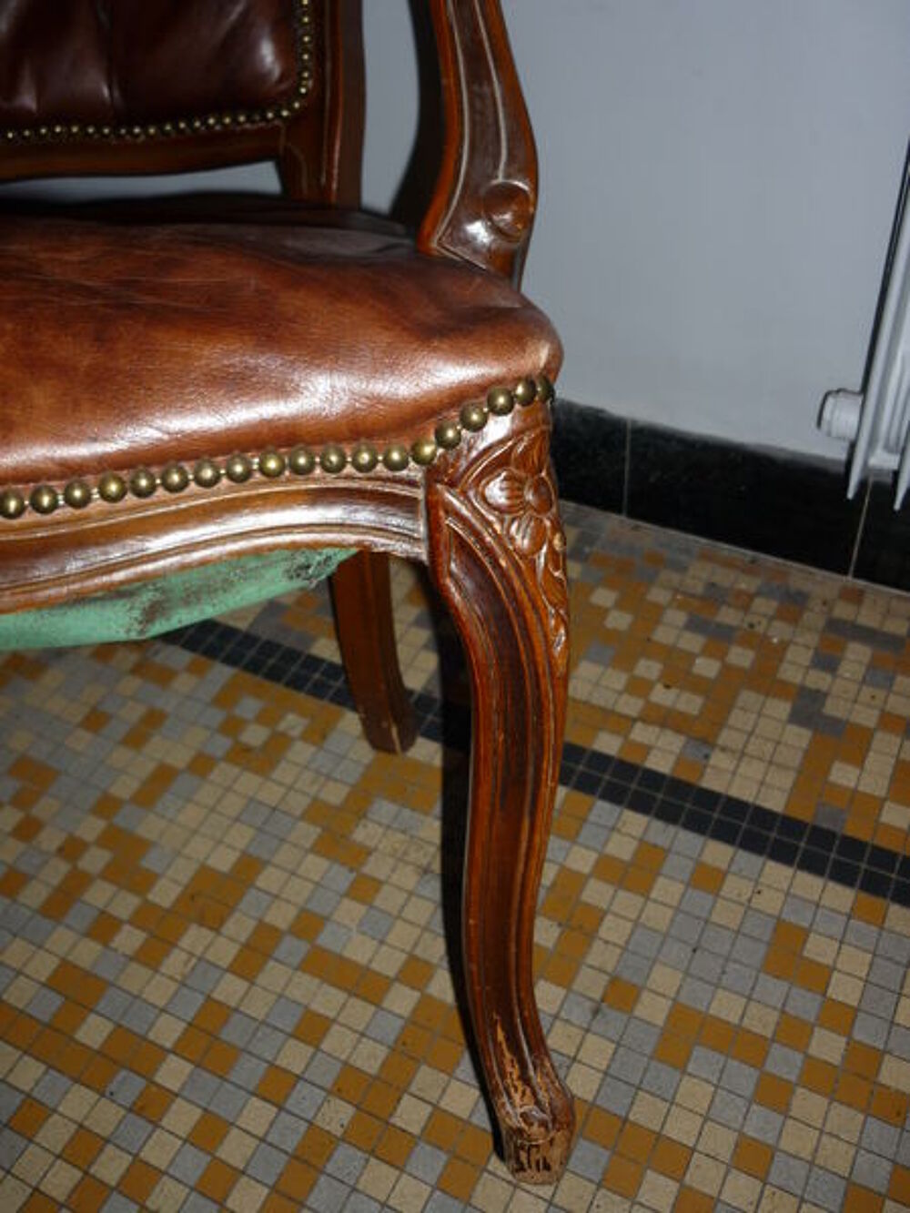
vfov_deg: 55.3
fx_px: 1157
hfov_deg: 43.0
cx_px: 455
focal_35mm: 33
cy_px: 606
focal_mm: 5.5
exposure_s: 1/30
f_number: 2.8
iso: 100
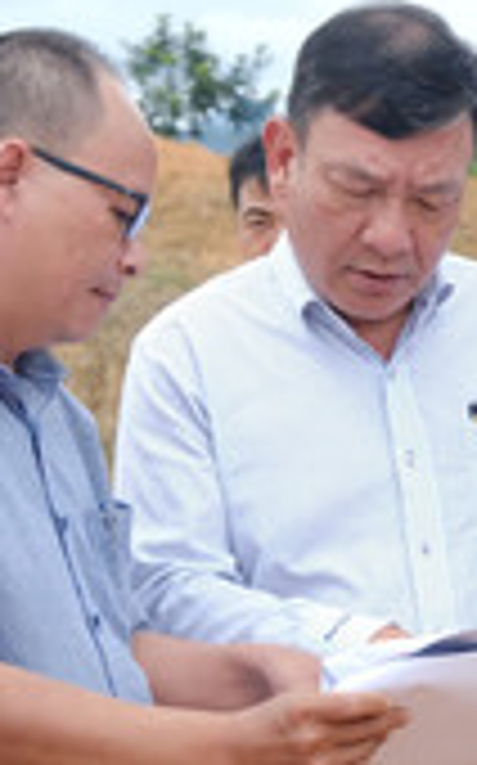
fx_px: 3438
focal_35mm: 165
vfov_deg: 12.7
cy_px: 320
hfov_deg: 7.9
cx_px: 414
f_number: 4
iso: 1000
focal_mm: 34.2
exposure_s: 1/2500
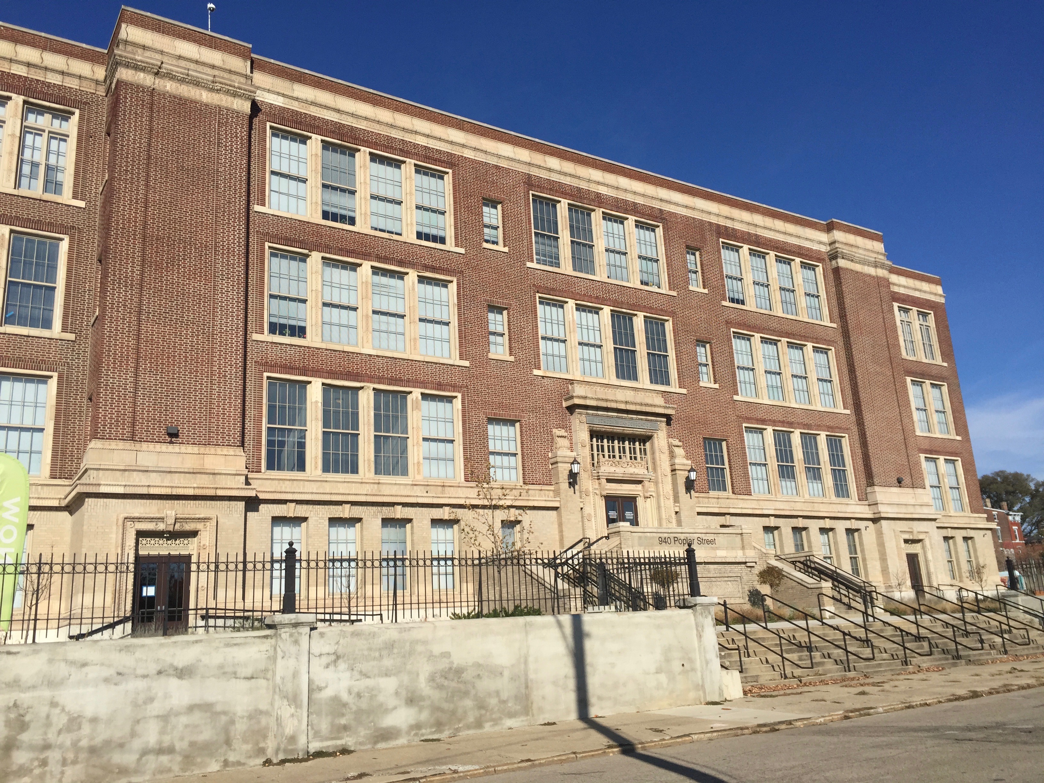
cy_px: 392
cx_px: 522
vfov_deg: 48.2
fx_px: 875
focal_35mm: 29
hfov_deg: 61.7
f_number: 2.2
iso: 32
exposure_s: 1/3968
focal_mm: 4.15
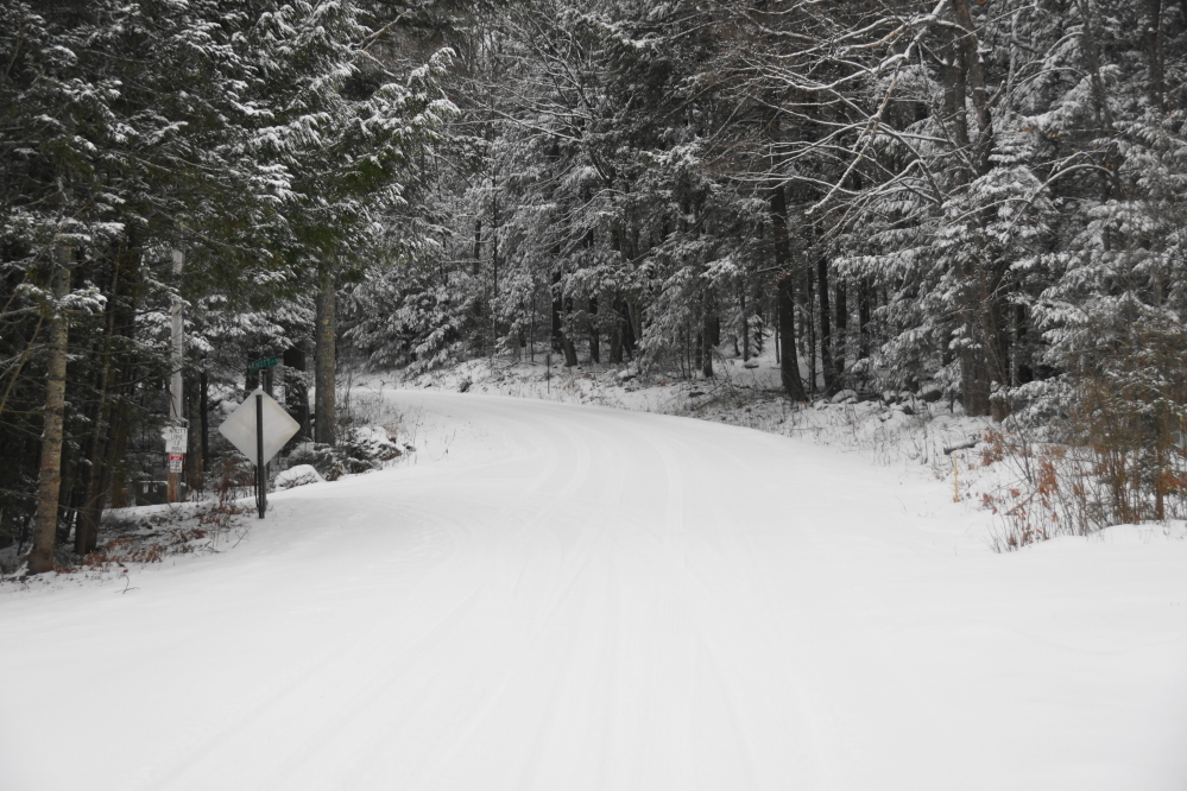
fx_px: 1731
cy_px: 396
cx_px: 594
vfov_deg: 25.8
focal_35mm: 52
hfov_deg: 37.9
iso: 500
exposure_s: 1/60
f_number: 4.5
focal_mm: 35
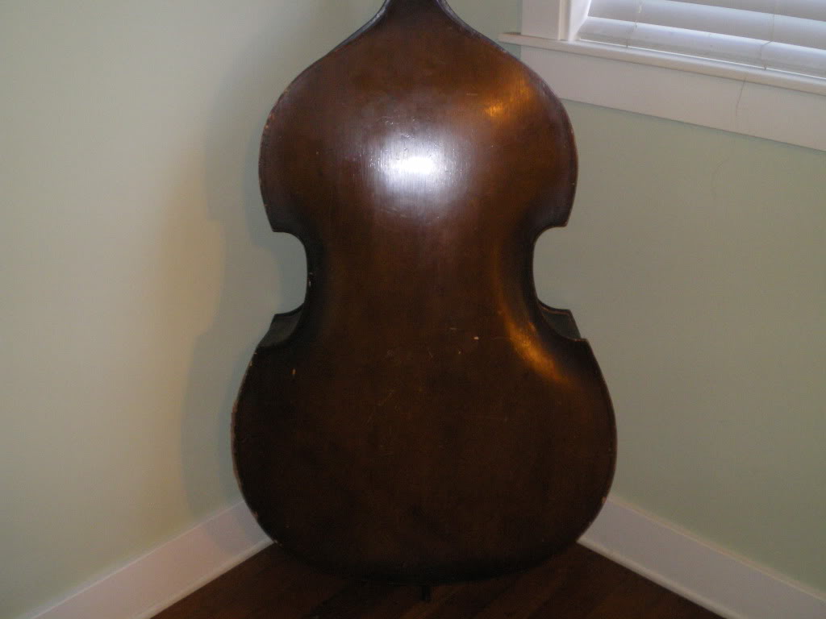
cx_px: 413
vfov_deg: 37.7
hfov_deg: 49.0
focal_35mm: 38
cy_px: 310
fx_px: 907
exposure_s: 1/30
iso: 400
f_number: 3.1
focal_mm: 6.3
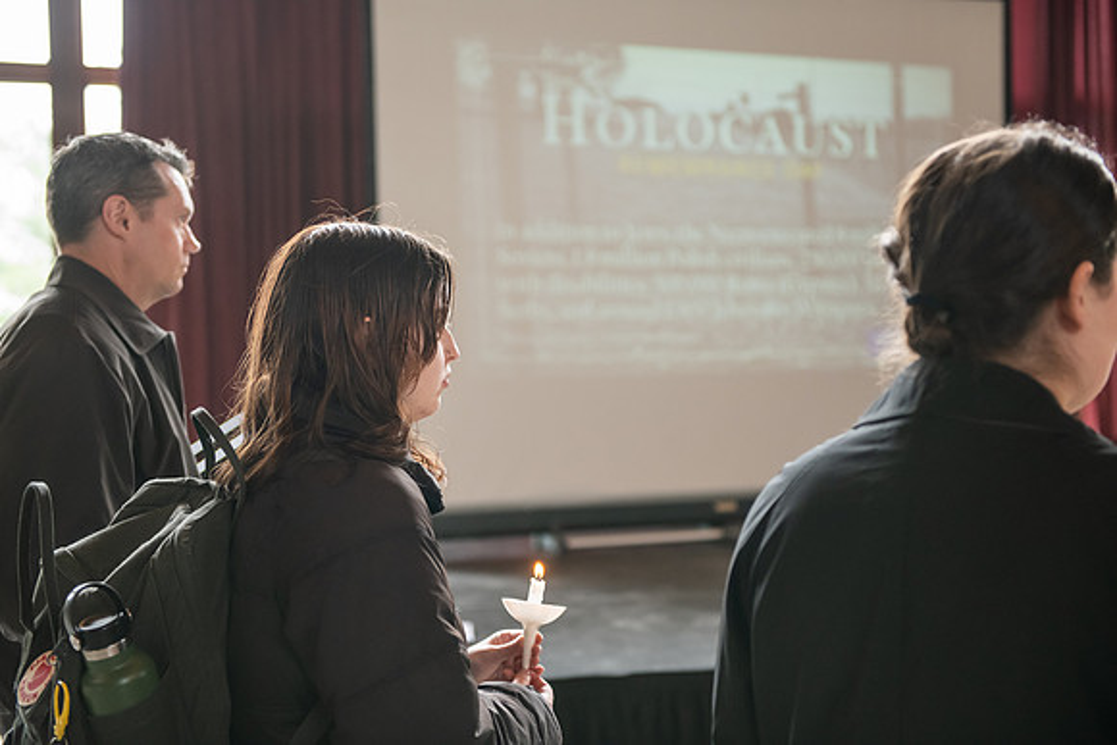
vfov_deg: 24.2
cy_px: 372
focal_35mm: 56
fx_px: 1738
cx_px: 558
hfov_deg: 35.6
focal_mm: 56
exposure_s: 1/160
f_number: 3.2
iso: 1600
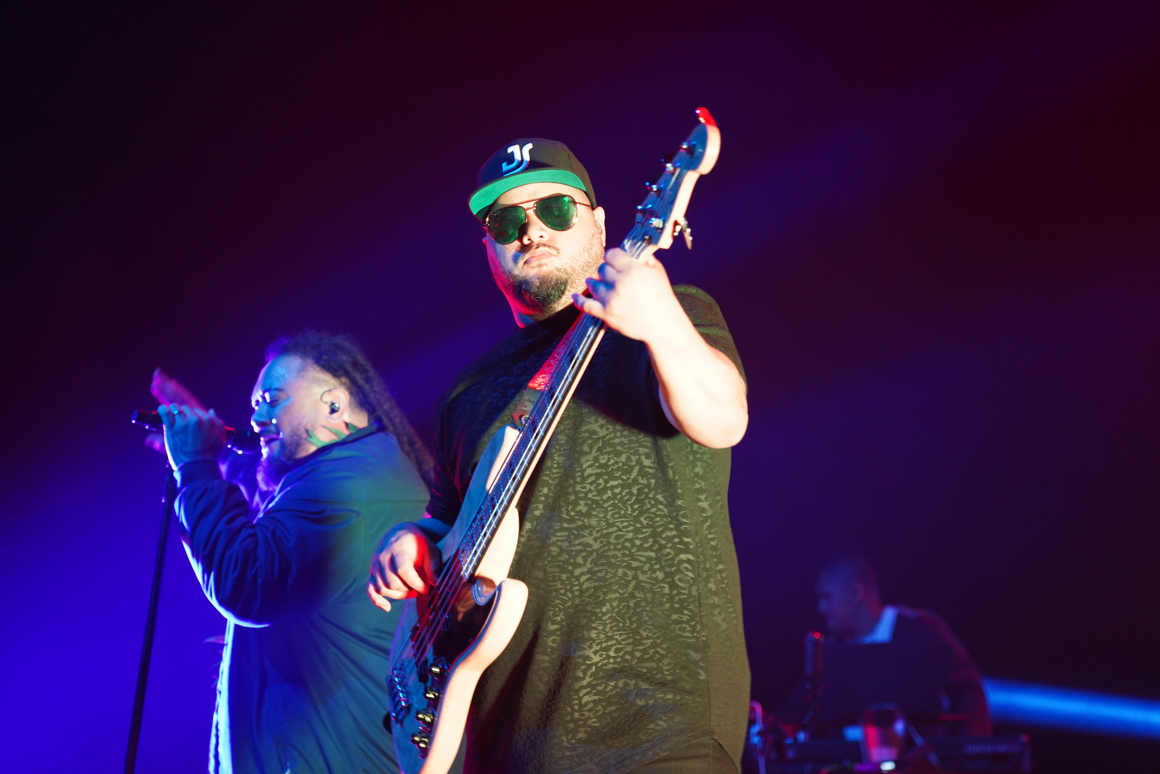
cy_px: 387
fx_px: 3383
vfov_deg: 13.0
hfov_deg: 19.5
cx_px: 580
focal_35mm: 105
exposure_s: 1/125
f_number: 4
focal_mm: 105
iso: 2000
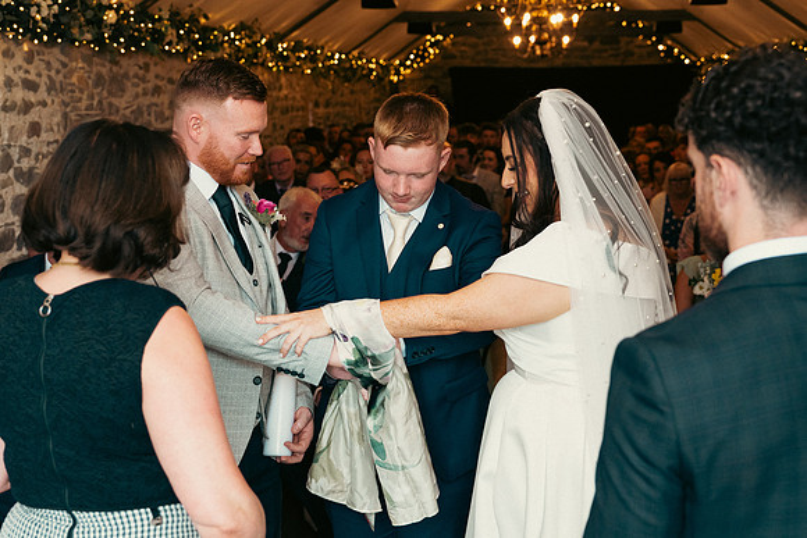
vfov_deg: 23.8
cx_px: 404
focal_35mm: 57
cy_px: 269
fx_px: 1278
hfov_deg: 35.0
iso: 1000
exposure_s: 1/160
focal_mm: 38
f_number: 3.5
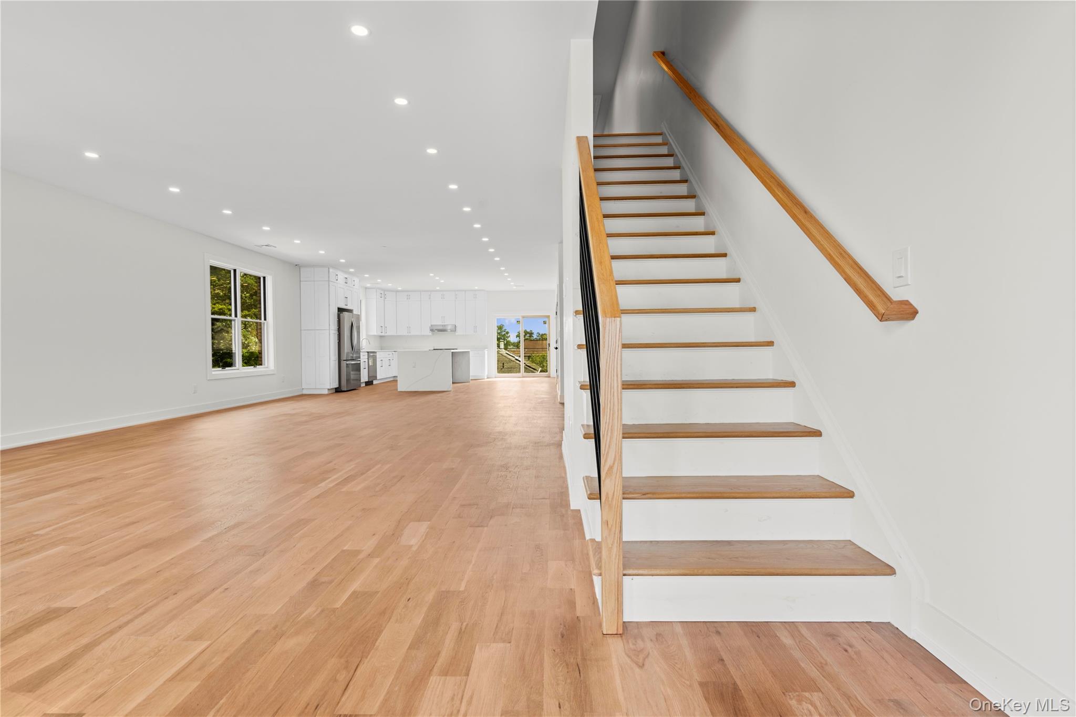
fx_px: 508
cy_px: 358
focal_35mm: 17
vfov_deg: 70.4
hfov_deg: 93.3
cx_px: 538
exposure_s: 1/4
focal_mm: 17
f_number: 9
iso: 200
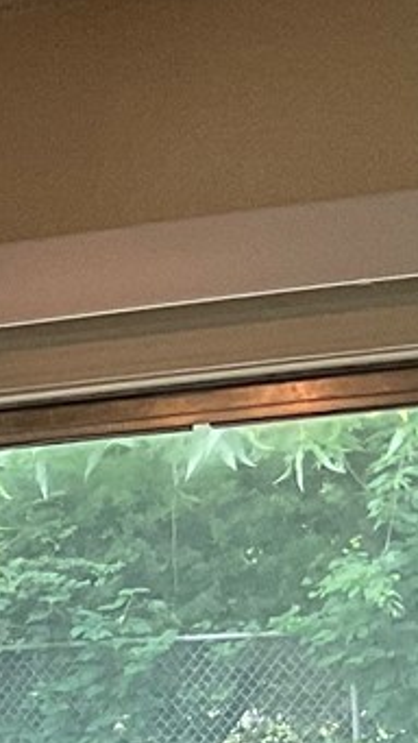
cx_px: -958
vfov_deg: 11.4
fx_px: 3505
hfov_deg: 6.1
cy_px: 1270
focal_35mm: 178
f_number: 1.8
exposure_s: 1/60
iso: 50
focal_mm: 3
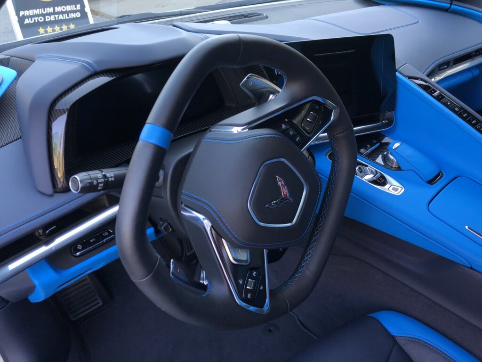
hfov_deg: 63.4
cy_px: 181
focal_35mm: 28
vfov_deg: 49.7
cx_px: 241
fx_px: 390
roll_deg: +6.7
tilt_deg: -29.0
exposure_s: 1/120
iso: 50
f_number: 1.8
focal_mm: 4
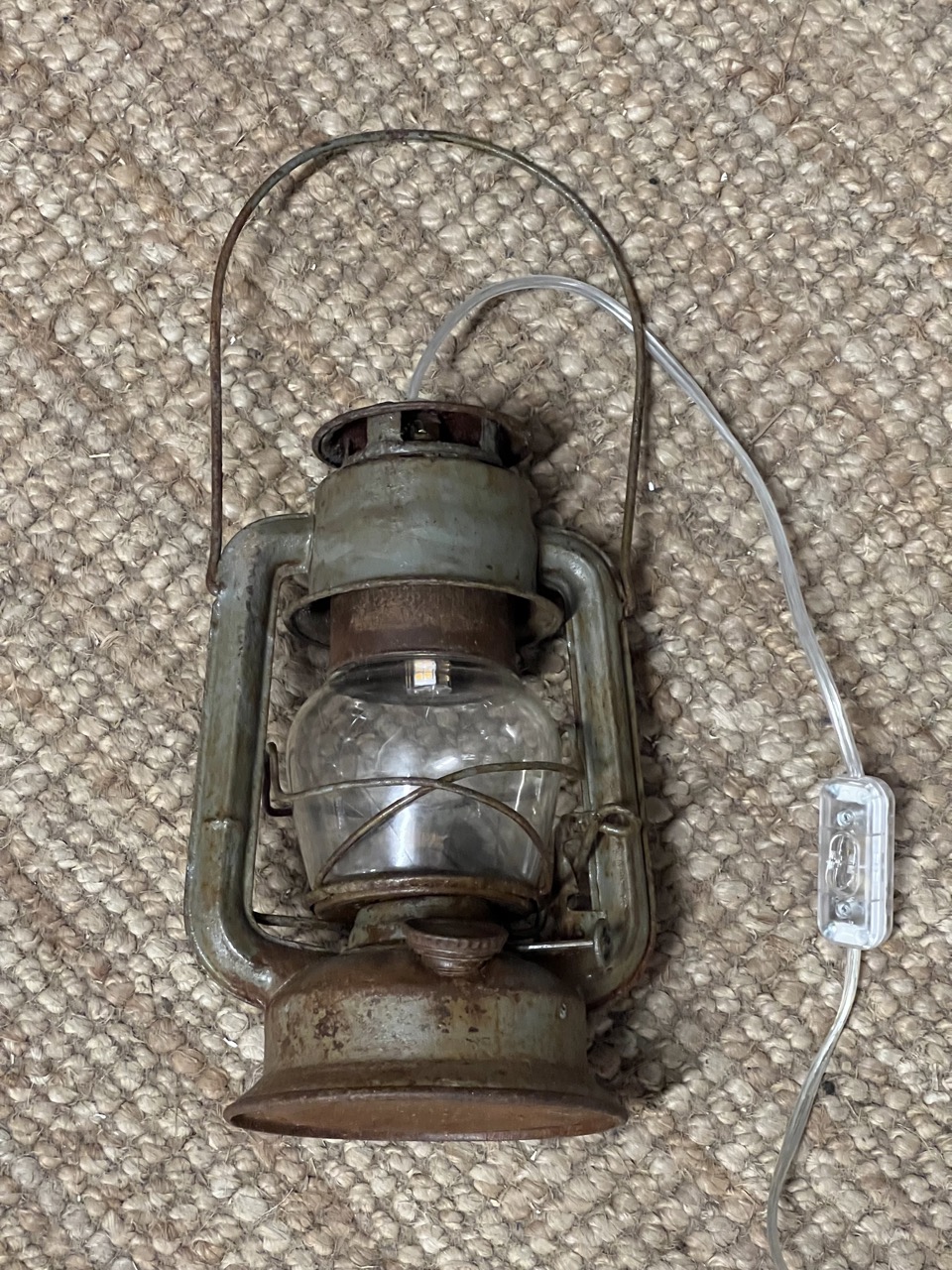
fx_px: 2824
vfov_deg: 25.3
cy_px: 635
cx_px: 476
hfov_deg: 19.1
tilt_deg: -80.3
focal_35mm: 77
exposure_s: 1/34
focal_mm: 9
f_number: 2.8
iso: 800
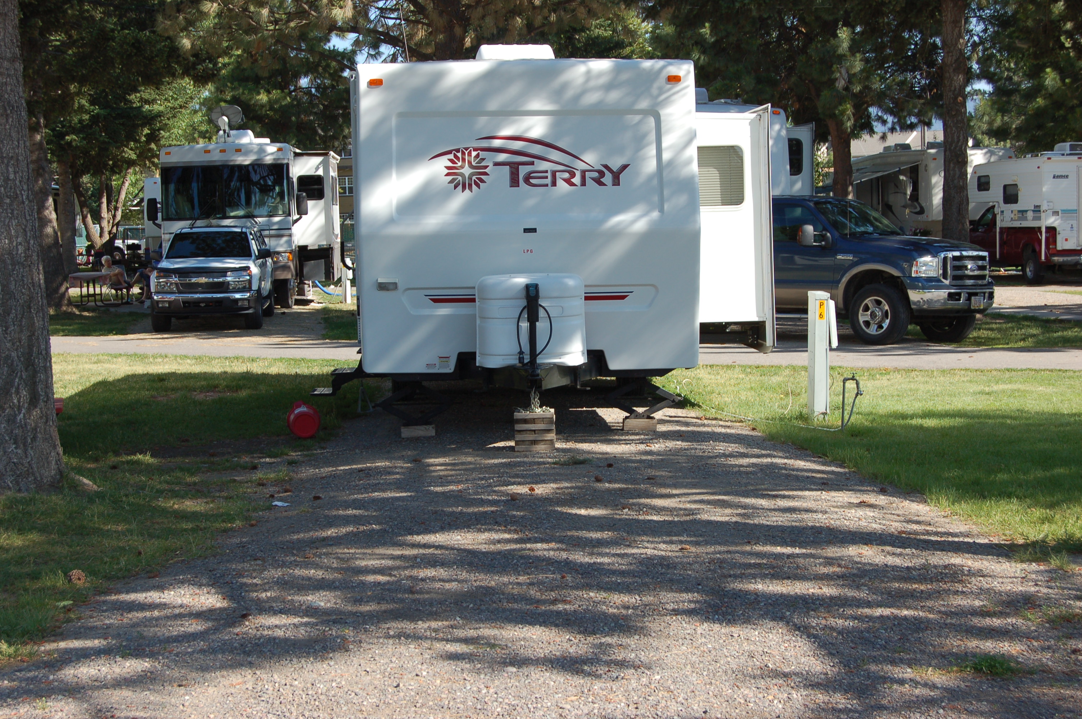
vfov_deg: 21.5
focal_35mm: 63
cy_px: 360
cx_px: 541
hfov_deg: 31.9
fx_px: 1892
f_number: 7.1
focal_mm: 42
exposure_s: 1/200
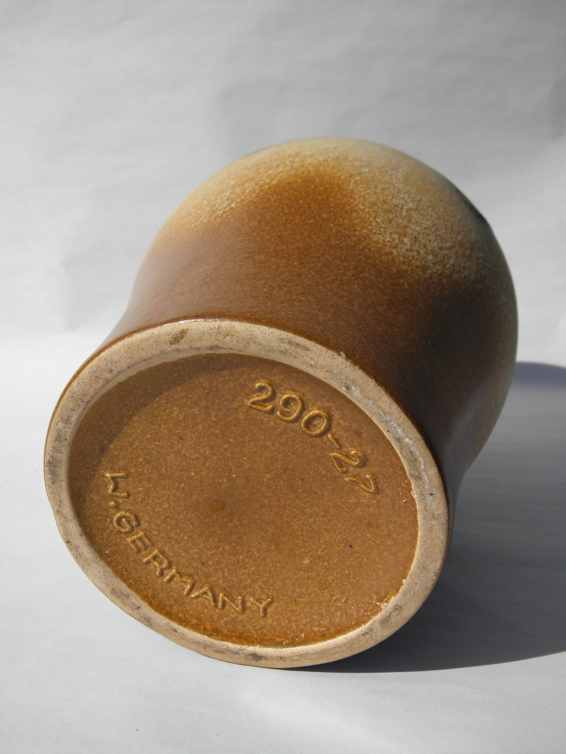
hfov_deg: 41.8
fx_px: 741
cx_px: 287
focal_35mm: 34
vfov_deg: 54.0
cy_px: 375
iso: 100
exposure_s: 1/400
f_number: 7.2
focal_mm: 5.9
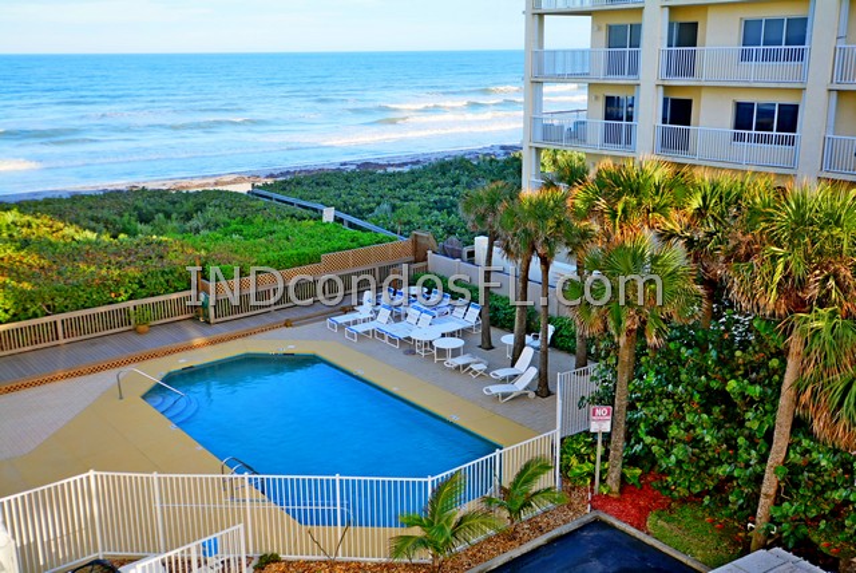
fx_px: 857
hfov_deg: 53.1
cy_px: 286
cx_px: 428
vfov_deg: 36.9
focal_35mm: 36
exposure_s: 1/80
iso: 100
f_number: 4.5
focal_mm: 24
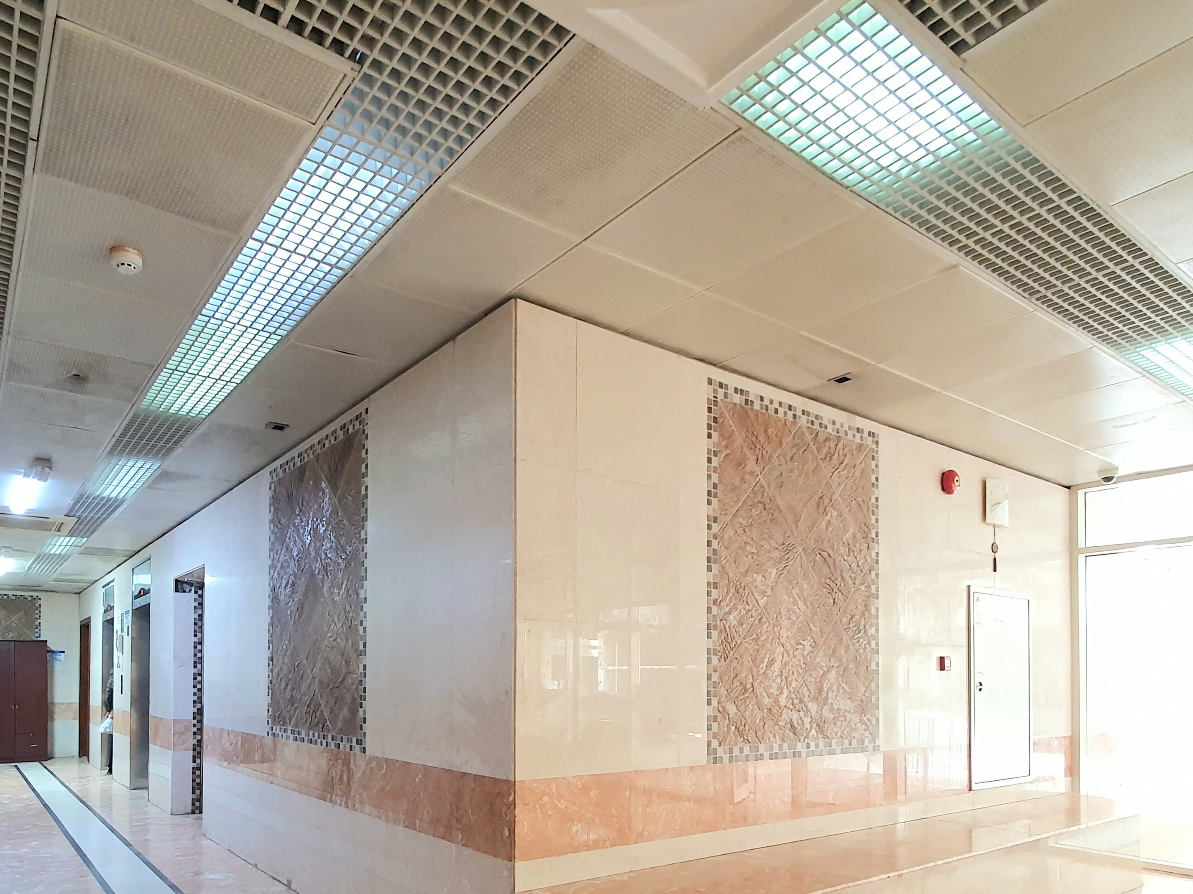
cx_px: 438
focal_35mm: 21
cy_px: 653
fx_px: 724
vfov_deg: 60.5
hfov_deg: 77.4
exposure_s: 1/33
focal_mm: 1.8
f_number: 2.2
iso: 400
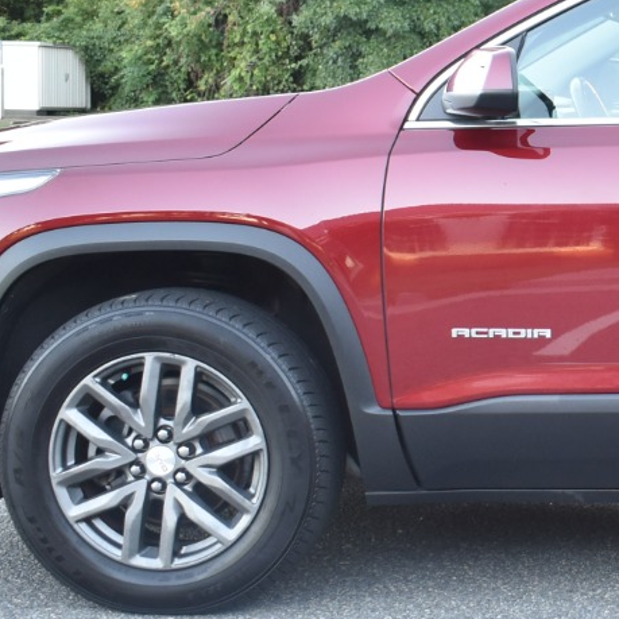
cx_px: 857
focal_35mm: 94
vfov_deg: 18.4
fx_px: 1912
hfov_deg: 17.0
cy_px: 251
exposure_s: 1/60
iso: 500
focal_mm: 21
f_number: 4
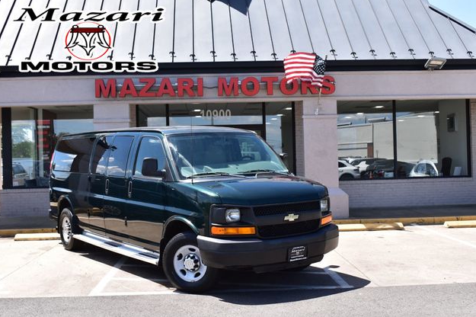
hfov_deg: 45.5
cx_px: 239
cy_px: 158
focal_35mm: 43
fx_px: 568
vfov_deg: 31.2
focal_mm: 28
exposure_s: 1/320
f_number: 10
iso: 400
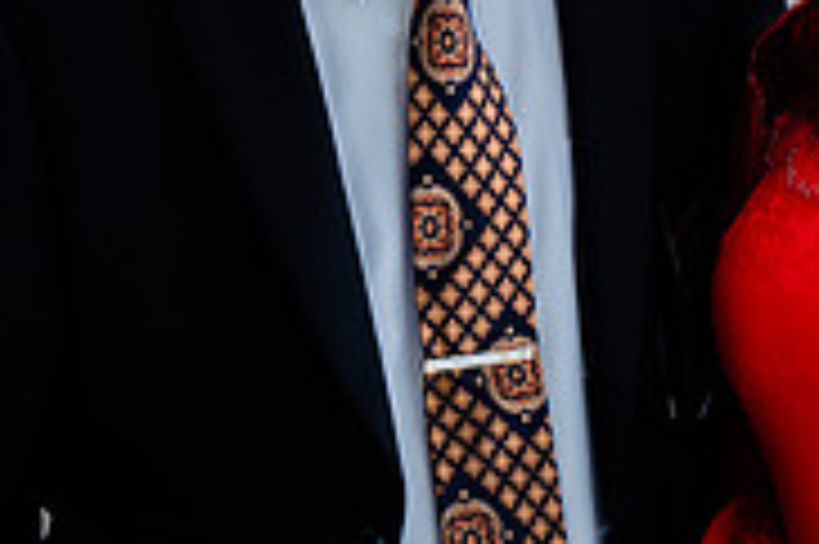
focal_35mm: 150
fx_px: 3409
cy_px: 101
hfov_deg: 13.7
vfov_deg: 9.1
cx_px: 612
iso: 250
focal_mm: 47
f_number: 3.2
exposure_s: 1/200
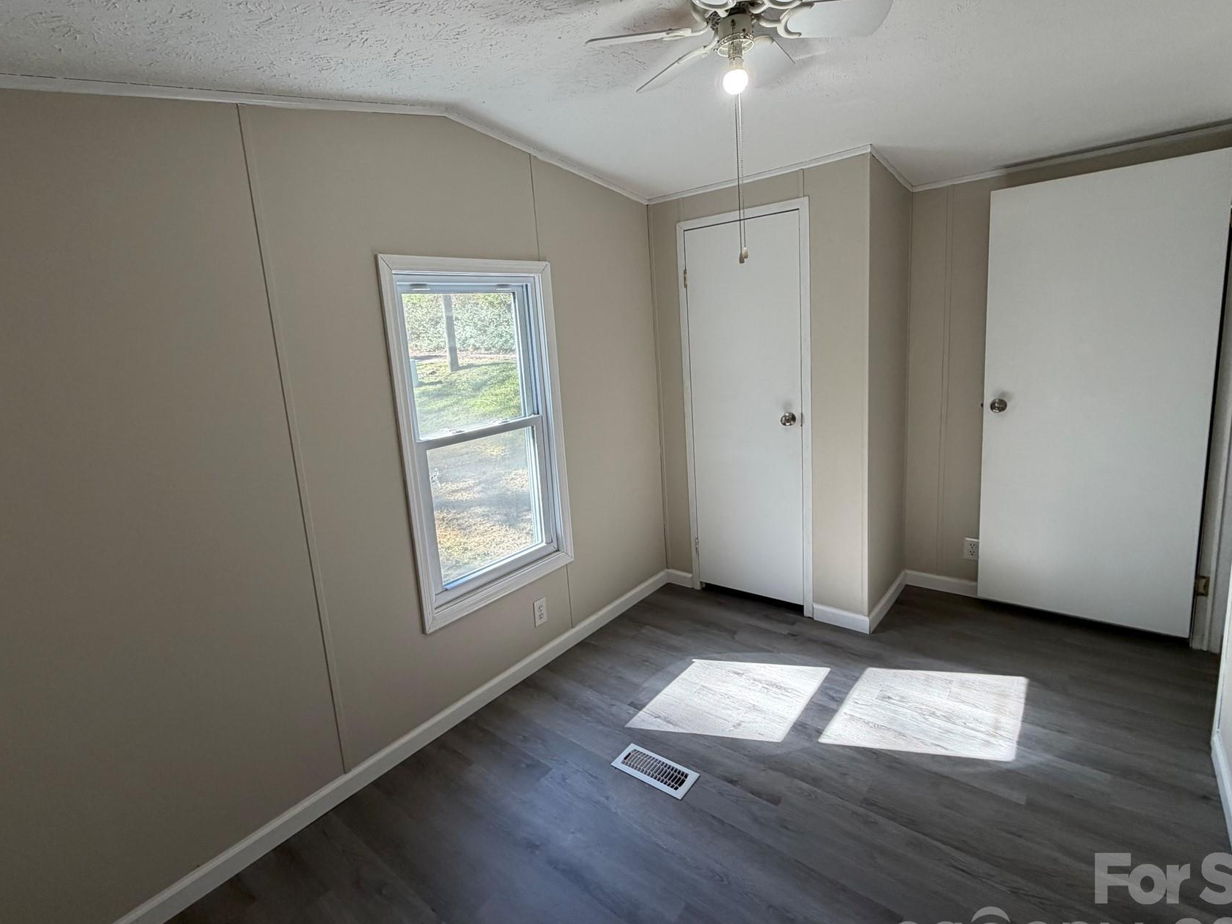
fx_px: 605
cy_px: 435
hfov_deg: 90.9
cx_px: 580
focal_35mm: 17
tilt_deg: -10.2
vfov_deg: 74.7
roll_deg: +5.0
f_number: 2.2
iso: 125
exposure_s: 1/120
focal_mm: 2.22
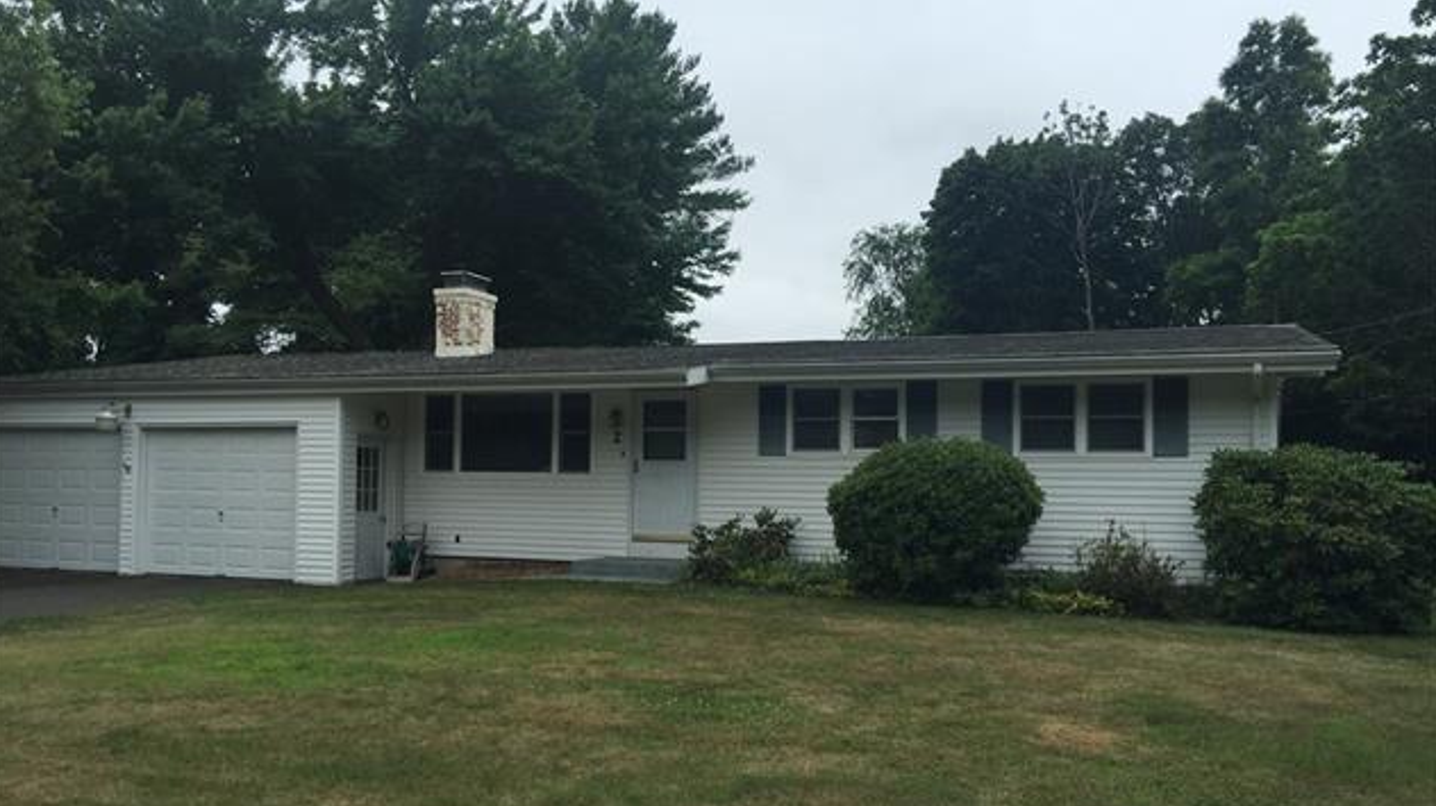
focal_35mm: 32
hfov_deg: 61.0
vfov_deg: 36.5
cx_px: 713
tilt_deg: +1.6
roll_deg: -2.9
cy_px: 470
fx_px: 1218
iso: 32
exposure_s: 1/1163
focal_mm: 4.15
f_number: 2.2
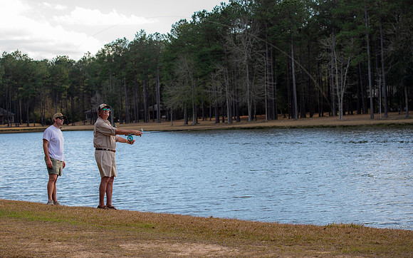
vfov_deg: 15.3
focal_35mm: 85
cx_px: 166
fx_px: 959
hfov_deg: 24.3
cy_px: 121
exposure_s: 1/200
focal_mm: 70
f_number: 4.5
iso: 100
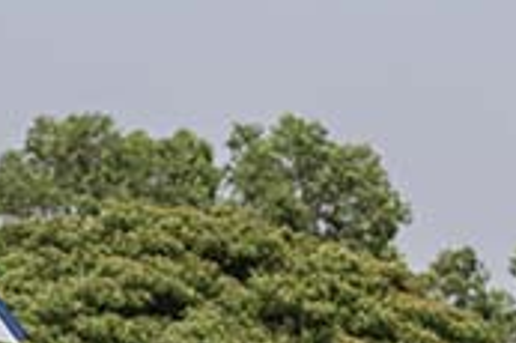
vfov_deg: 3.5
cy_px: 397
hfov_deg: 5.3
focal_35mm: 389
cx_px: 101
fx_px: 5570
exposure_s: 1/6400
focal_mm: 70
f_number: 3.2
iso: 320
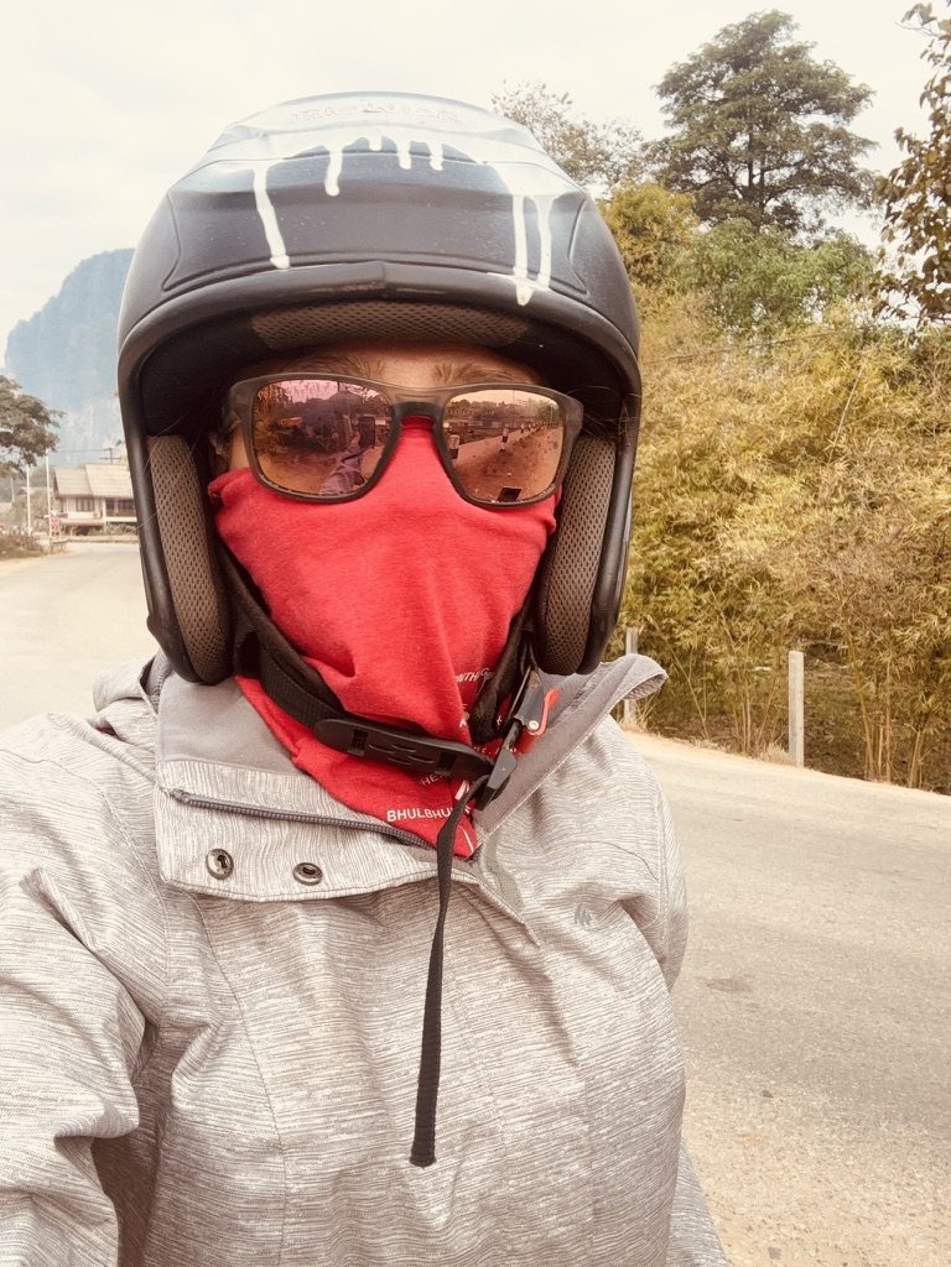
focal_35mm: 30
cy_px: 634
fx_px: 1099
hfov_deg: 46.8
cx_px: 476
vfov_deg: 60.0
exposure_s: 1/152
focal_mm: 2.69
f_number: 1.9
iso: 40
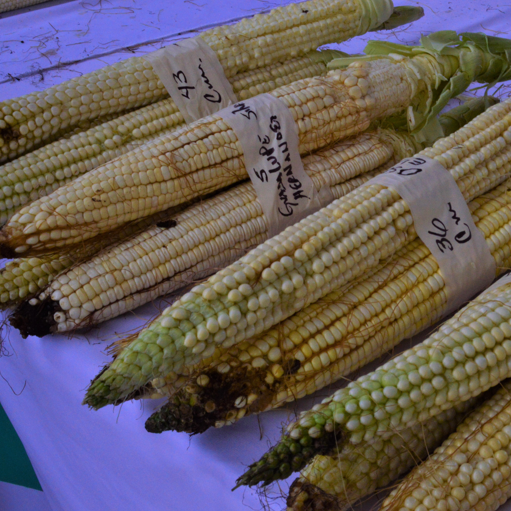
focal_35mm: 66
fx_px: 1102
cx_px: 331
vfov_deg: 26.1
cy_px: 255
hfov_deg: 26.0
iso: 800
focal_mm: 34
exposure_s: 1/200
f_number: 22
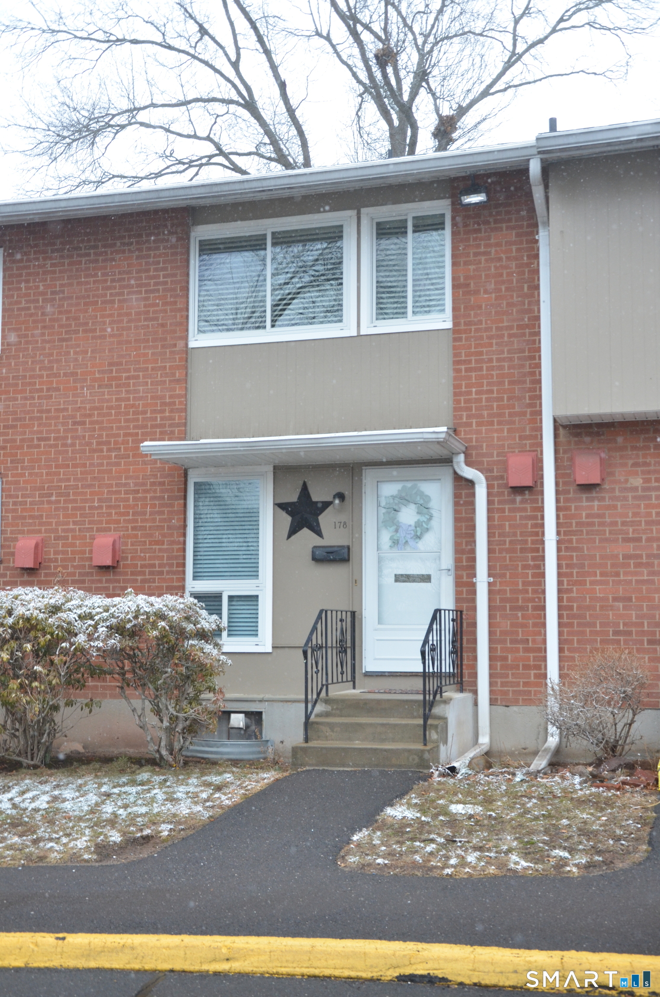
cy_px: 498
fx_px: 1243
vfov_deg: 43.7
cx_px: 330
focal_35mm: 45
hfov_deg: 29.7
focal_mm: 30
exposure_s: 1/200
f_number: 7.1
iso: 800
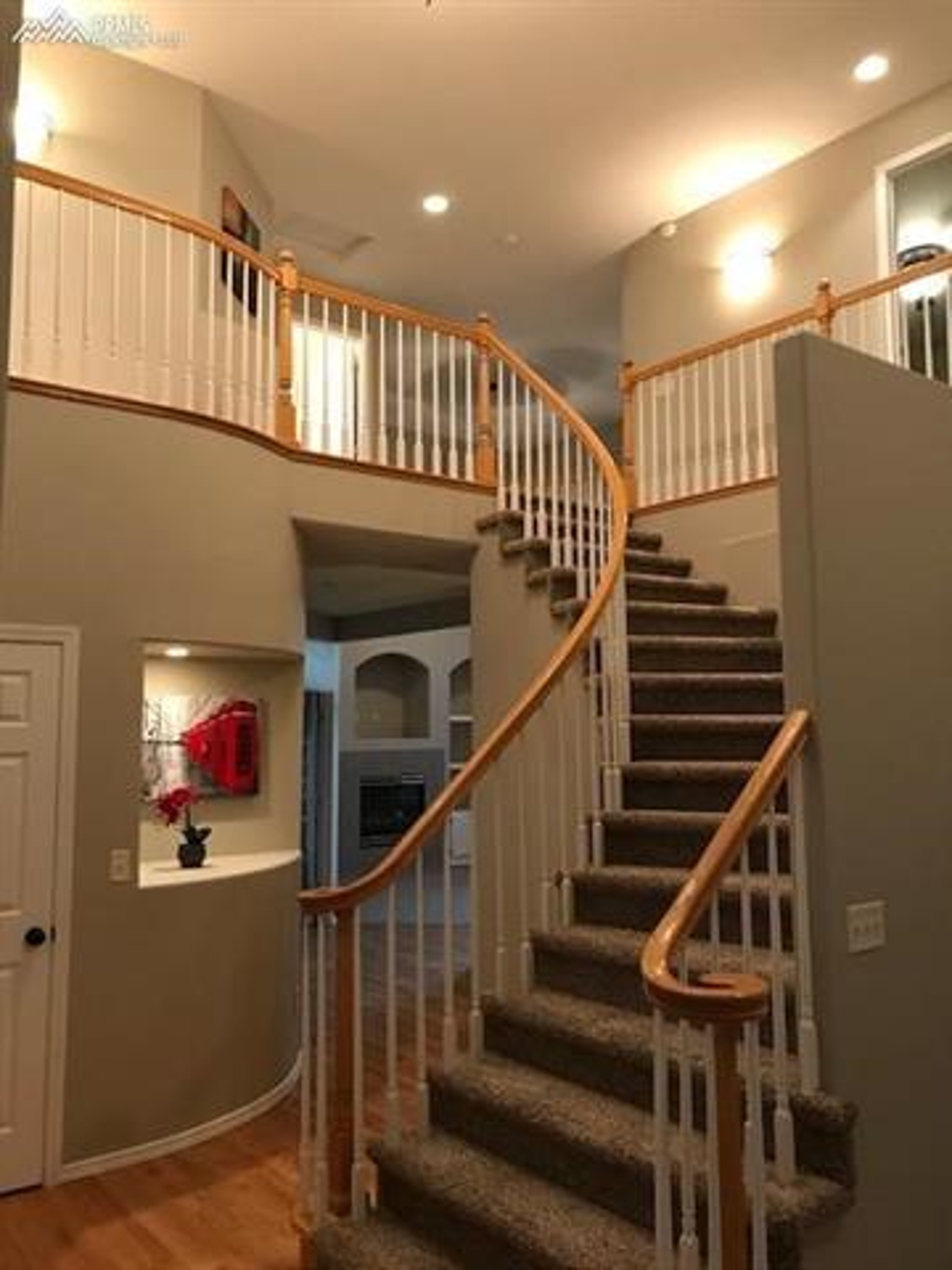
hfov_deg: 49.7
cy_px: 635
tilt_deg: +5.1
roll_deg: +0.3
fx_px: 1027
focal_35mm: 28
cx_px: 476
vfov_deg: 63.4
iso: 100
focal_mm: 3.99
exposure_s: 1/15
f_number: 1.8
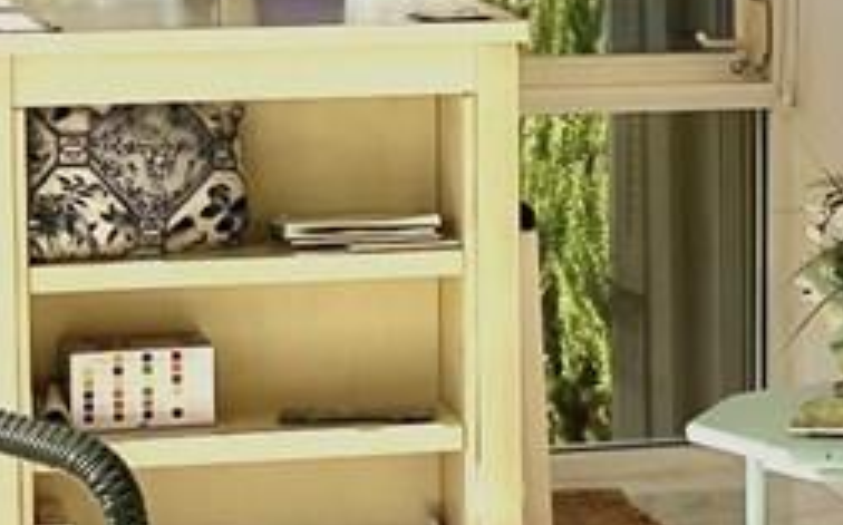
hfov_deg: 11.8
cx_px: 853
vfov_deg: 7.5
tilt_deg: -6.1
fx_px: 4017
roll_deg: +0.3
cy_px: 27
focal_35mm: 175
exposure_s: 1/992
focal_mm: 5.1
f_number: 1.6
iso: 50
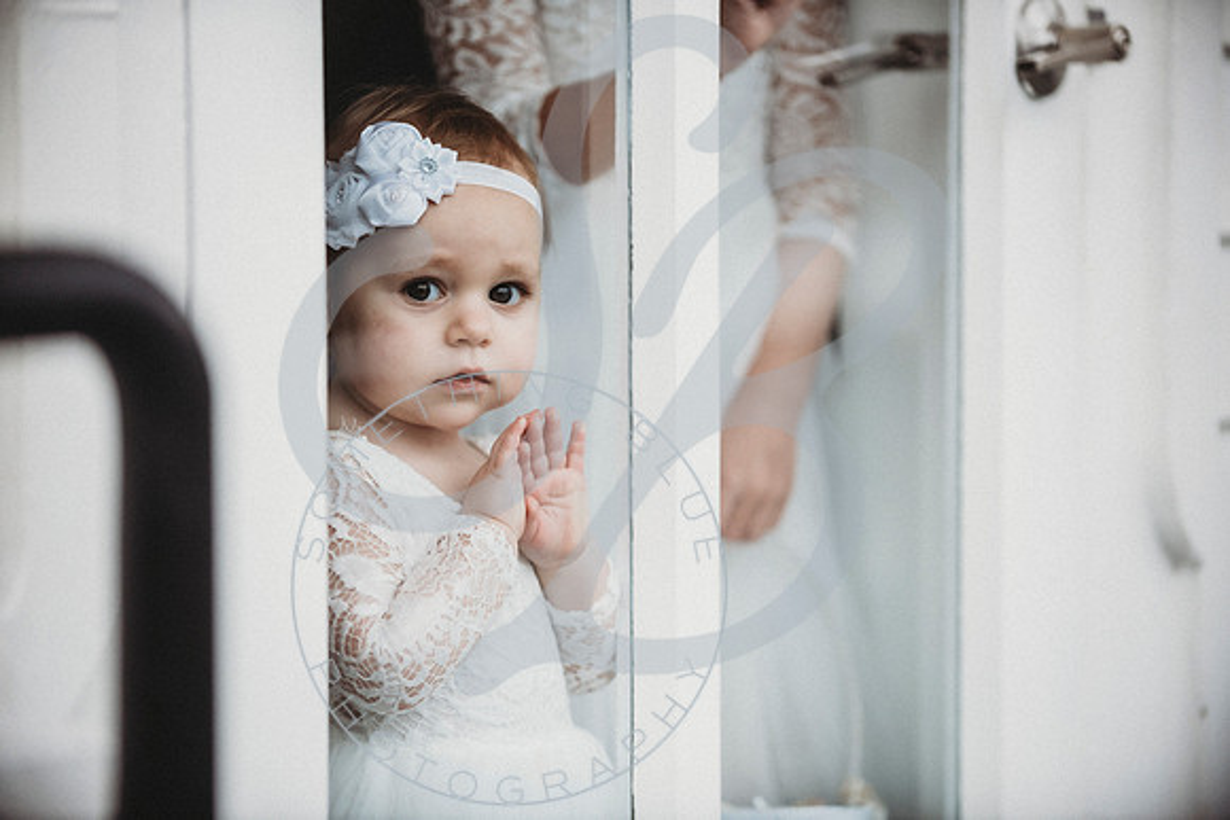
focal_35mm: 125
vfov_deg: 11.0
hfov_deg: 16.4
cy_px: 410
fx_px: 4272
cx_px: 615
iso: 320
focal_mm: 125
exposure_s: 1/500
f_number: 2.8
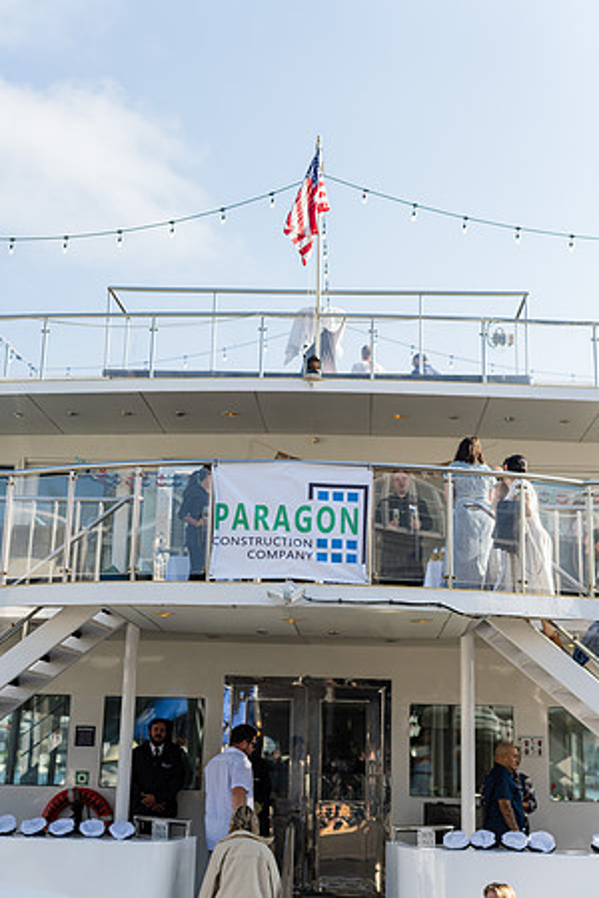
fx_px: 1248
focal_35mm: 50
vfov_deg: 39.6
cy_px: 449
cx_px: 300
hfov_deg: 27.0
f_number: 2
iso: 80
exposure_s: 1/2000
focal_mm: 50
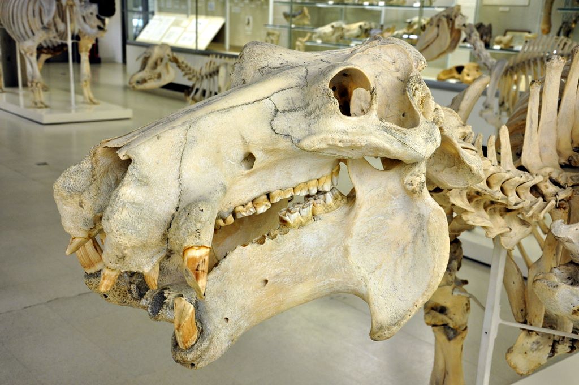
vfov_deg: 29.8
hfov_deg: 43.7
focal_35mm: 45
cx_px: 290
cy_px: 192
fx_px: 723
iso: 400
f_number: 6.3
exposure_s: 1/15
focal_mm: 30
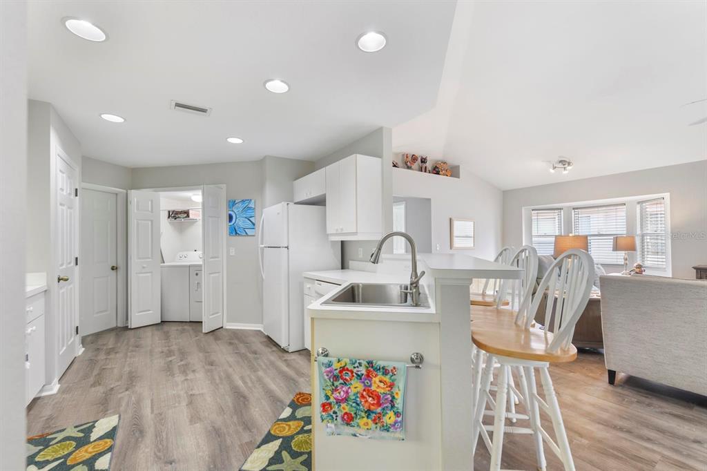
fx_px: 294
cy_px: 236
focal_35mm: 15
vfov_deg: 77.3
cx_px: 354
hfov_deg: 100.4
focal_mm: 15
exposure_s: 1/6
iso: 400
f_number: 8
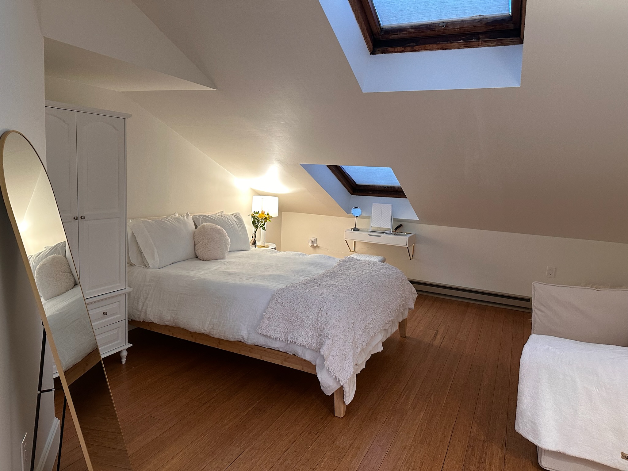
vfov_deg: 56.8
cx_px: 314
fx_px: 435
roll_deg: -1.3
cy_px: 236
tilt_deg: -6.0
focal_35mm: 24
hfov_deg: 71.6
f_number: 1.78
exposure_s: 1/60
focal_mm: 6.86
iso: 320
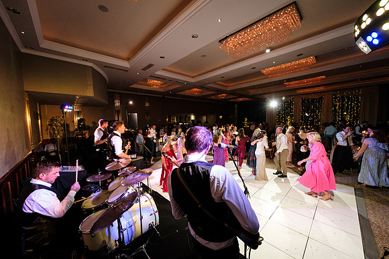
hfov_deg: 109.5
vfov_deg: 86.8
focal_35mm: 13
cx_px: 188
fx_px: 137
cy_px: 130
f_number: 2.8
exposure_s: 1/160
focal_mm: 8
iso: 1600
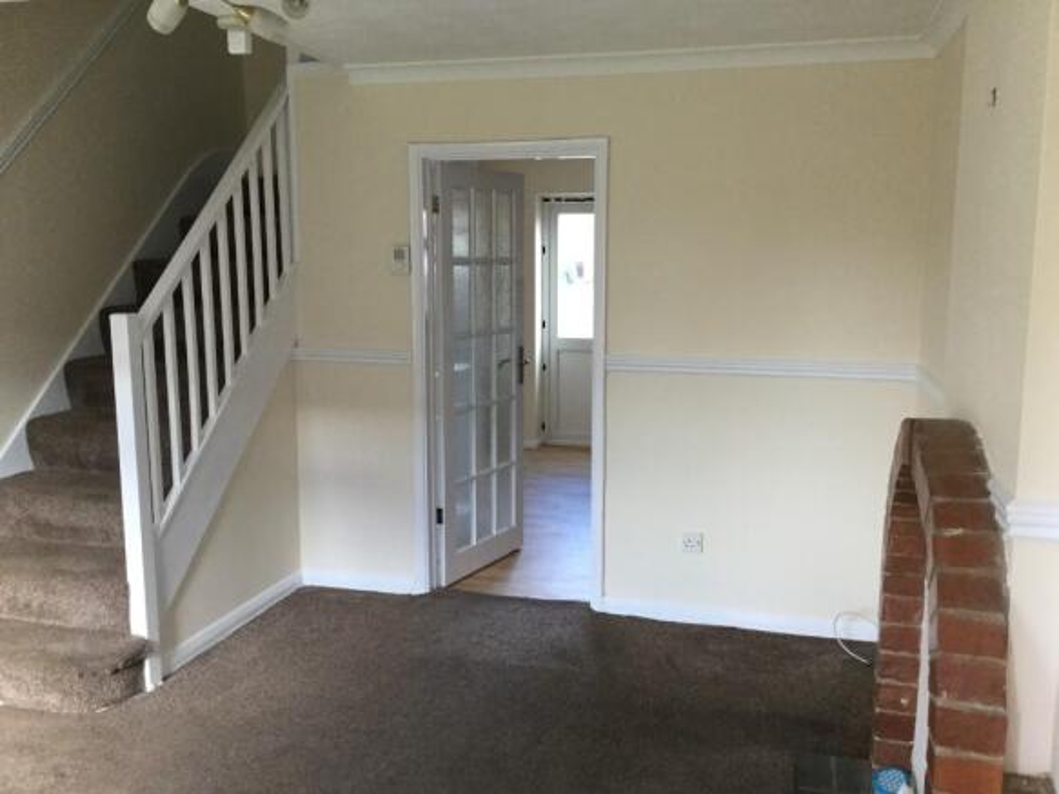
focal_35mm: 31
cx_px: 530
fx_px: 948
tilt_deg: -8.3
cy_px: 397
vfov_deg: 45.4
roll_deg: +0.0
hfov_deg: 58.4
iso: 40
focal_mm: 3.3
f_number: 2.4
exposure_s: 1/30
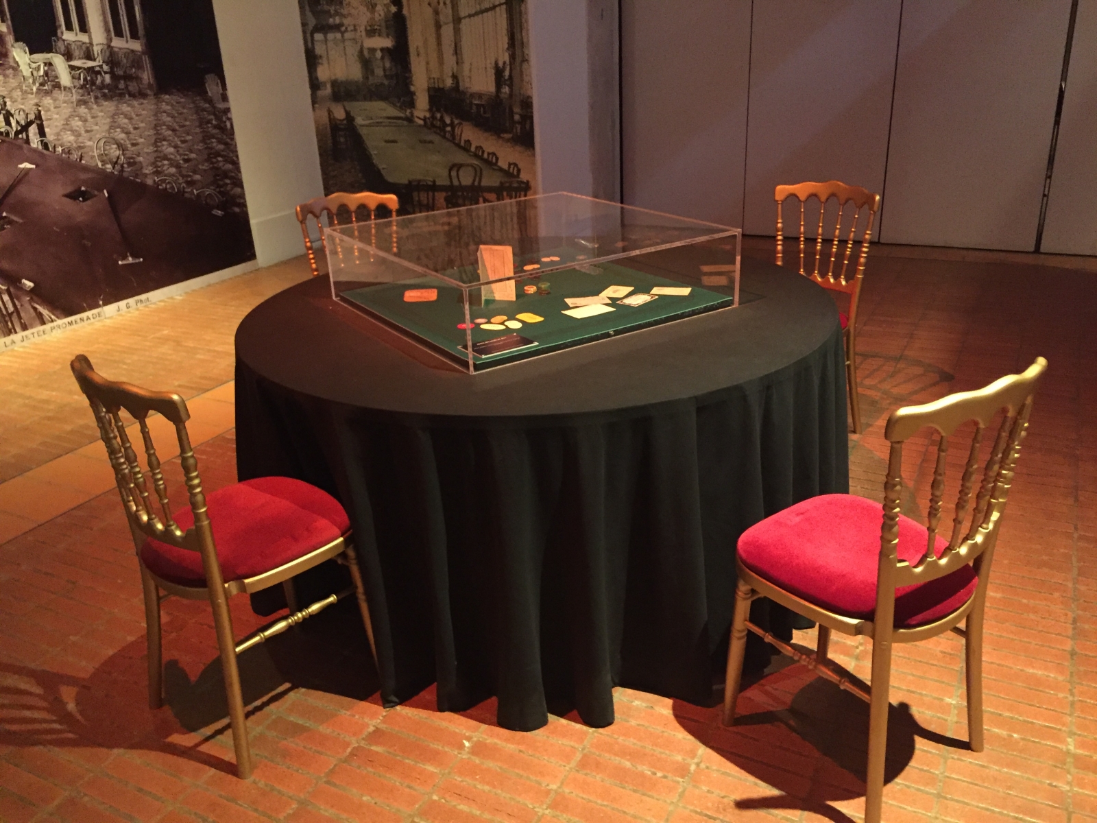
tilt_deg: -21.9
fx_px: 919
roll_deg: +1.6
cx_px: 548
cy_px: 412
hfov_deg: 61.7
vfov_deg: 48.2
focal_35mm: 29
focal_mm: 4.15
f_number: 2.2
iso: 500
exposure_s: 1/17
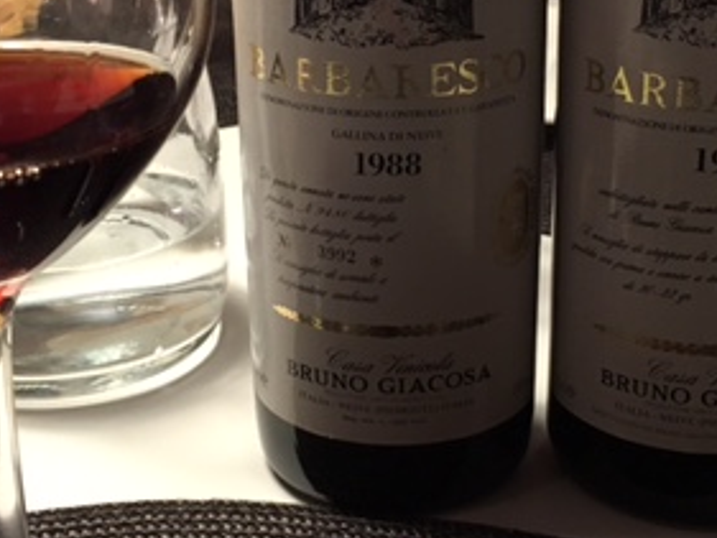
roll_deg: +0.1
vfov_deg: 22.3
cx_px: 390
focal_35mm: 66
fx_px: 1368
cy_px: 250
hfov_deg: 29.4
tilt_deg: -22.8
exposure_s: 1/33
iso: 200
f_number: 2.2
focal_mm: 4.15
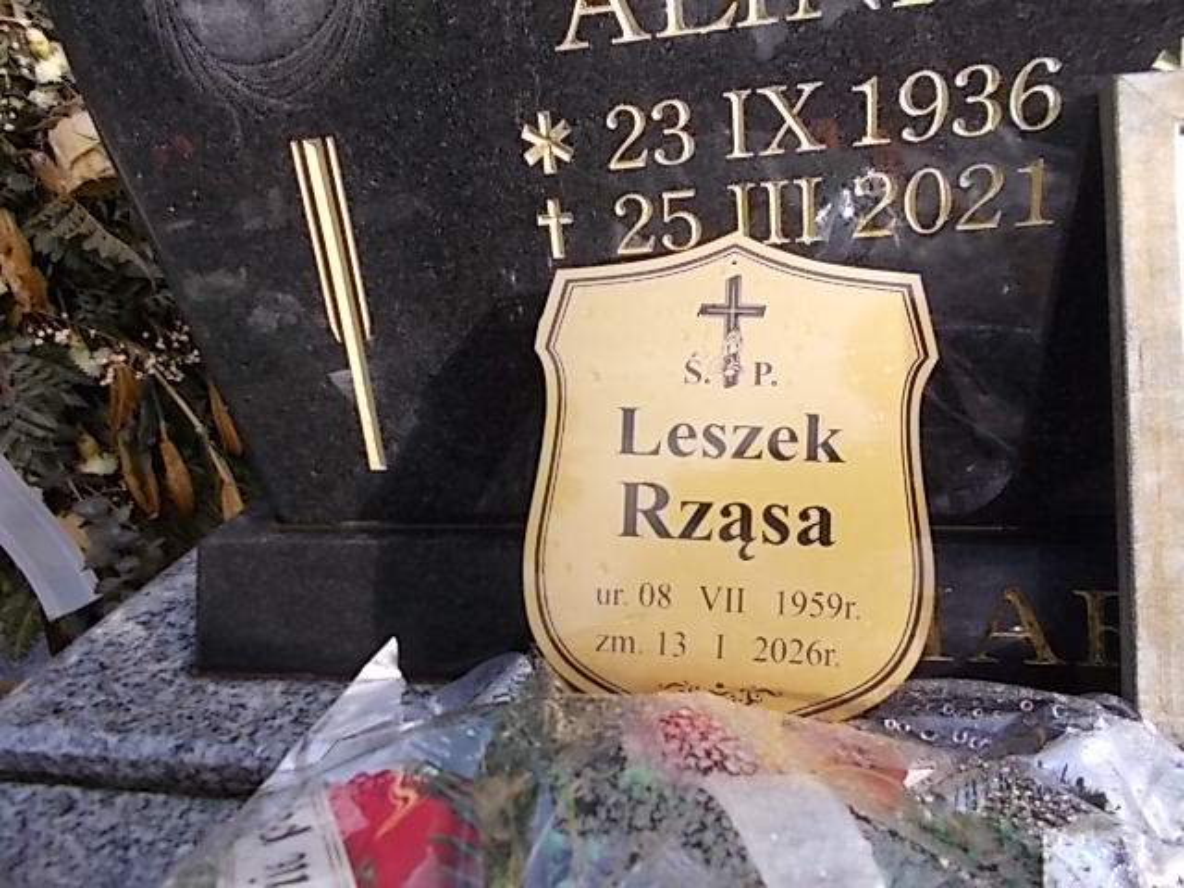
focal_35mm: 26
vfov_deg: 53.1
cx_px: 592
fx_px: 889
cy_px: 444
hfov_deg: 67.3
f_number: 3.2
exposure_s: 1/250
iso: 80
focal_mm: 4.6
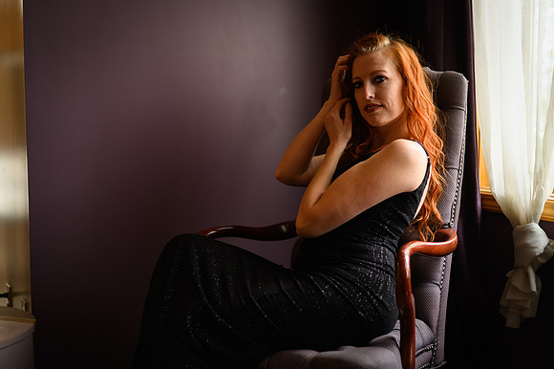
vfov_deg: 27.0
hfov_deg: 39.6
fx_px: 769
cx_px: 277
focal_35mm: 50
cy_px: 184
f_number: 1.8
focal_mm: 50
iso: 400
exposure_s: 1/100
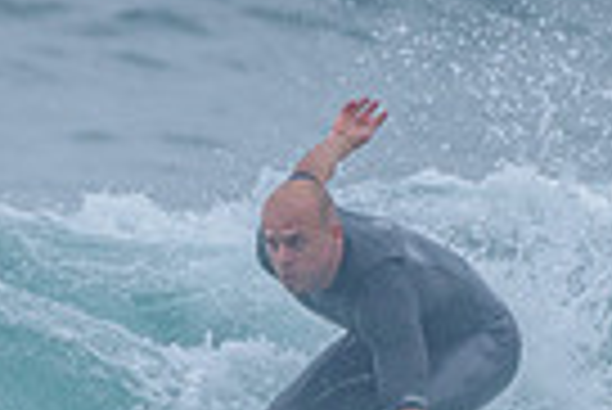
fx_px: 44519
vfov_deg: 0.5
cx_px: 364
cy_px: 461
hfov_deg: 0.8
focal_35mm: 2616
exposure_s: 1/1250
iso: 560
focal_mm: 500
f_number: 5.6
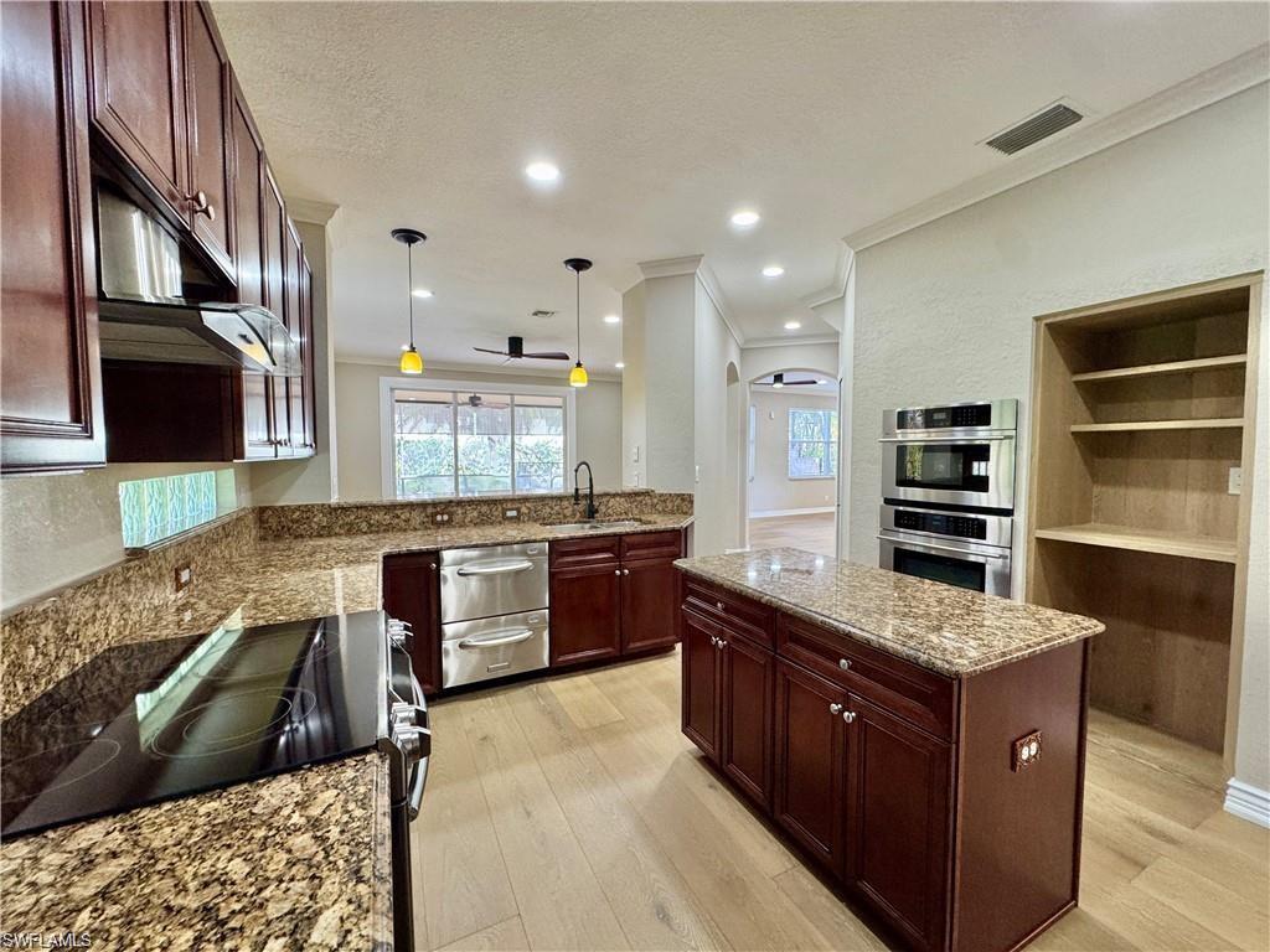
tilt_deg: -3.1
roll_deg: +0.5
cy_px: 476
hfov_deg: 102.1
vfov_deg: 85.7
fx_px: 514
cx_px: 635
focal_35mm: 14
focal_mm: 2.22
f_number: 2.2
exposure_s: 1/120
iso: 250
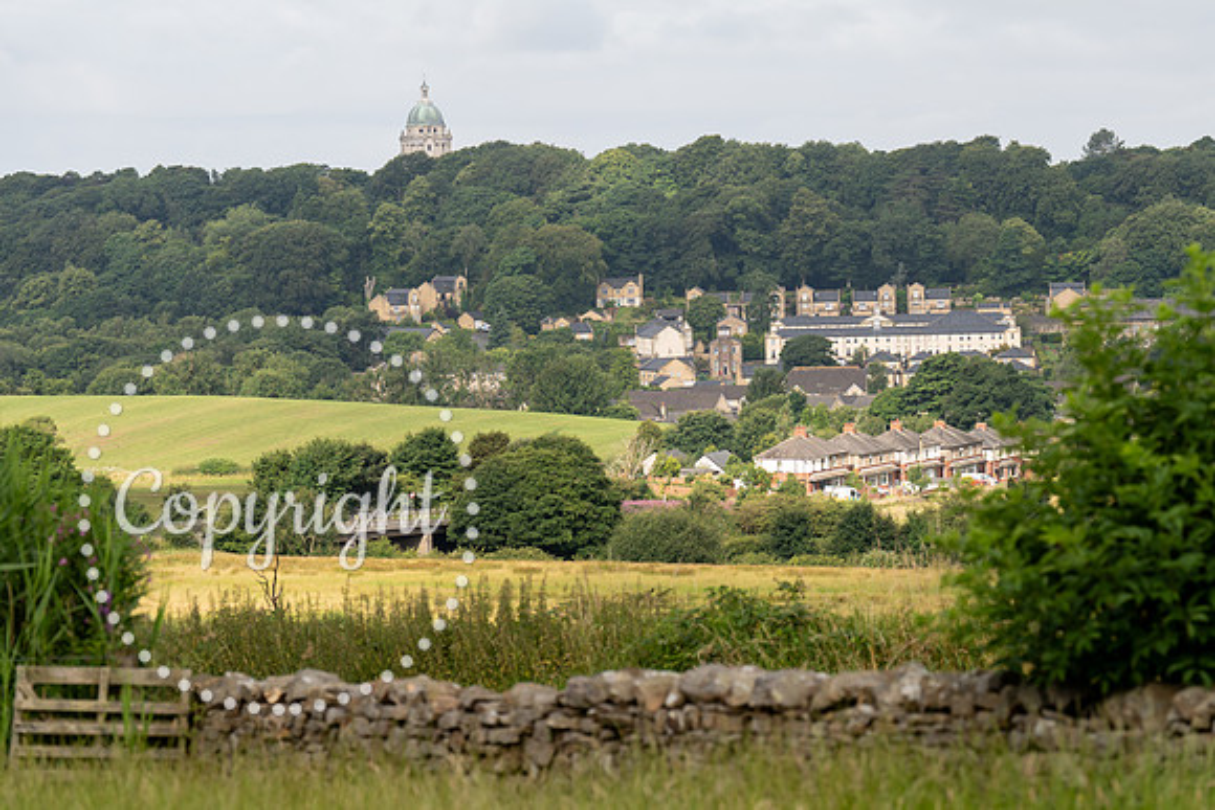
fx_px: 4225
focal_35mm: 125
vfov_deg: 11.0
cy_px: 405
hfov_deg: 16.4
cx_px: 608
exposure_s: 1/800
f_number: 4.5
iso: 320
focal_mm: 123
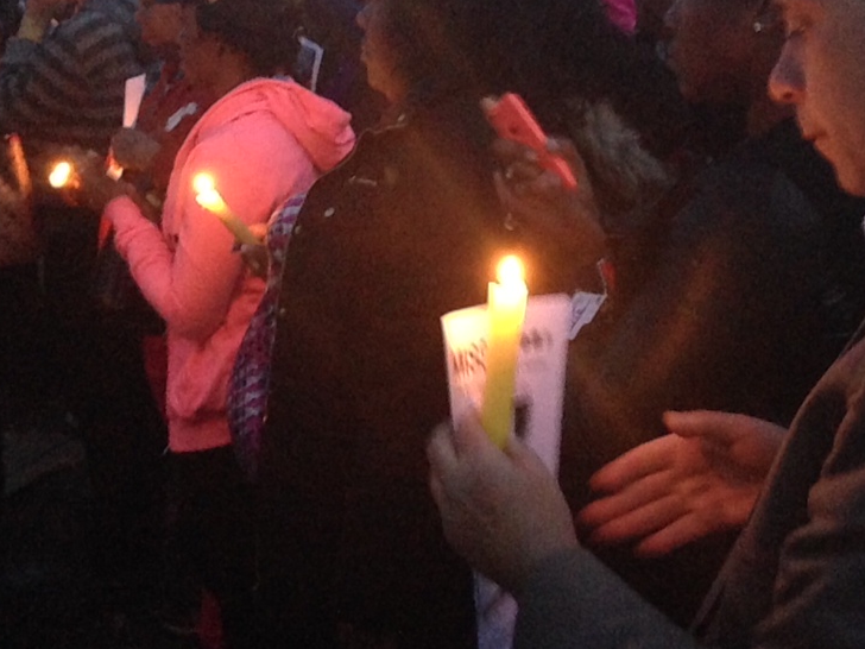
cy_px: 254
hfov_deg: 17.0
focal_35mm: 116
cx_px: 517
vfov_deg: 12.8
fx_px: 2899
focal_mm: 4.12
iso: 1000
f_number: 2.4
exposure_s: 1/20
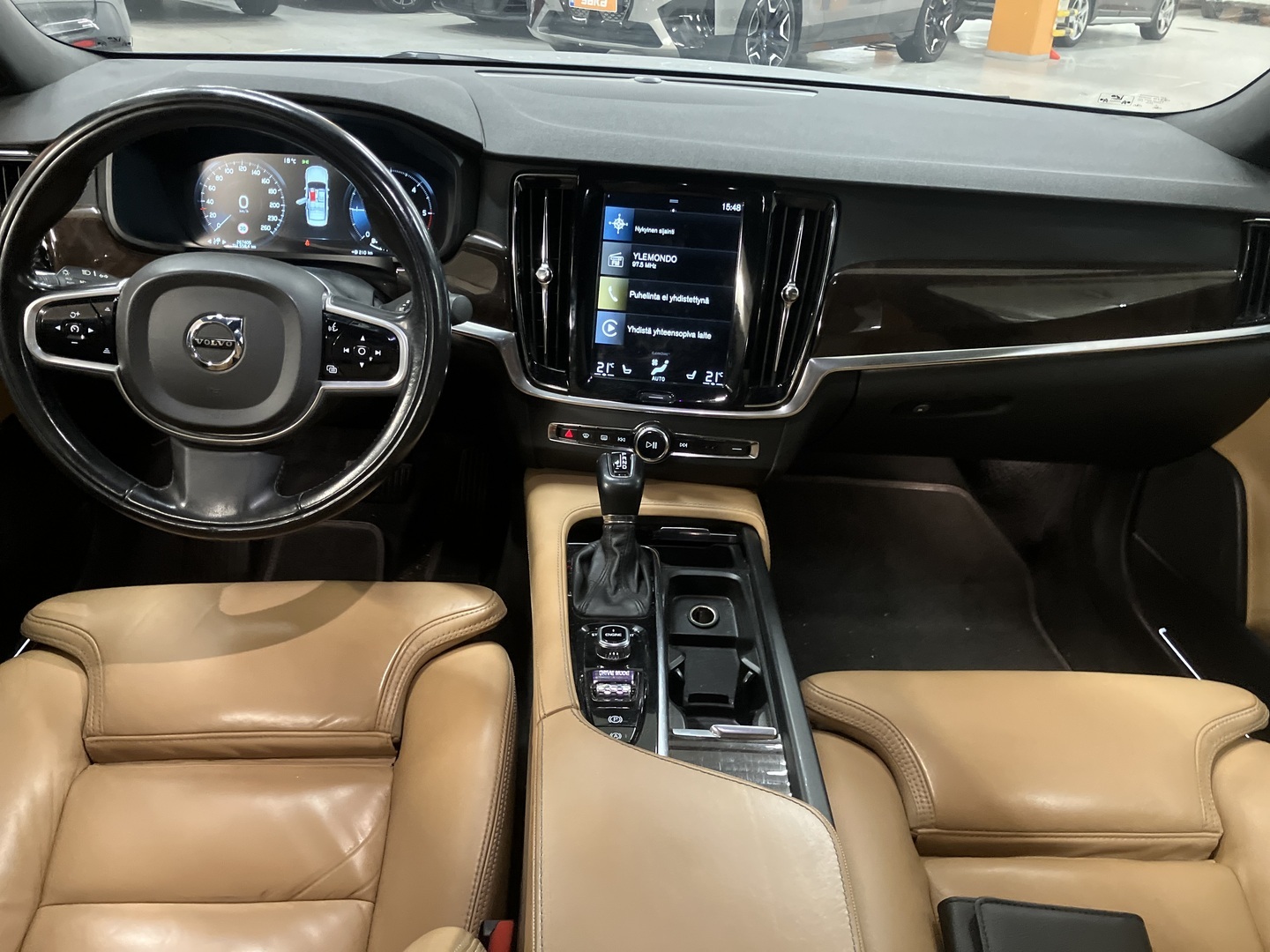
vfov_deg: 49.7
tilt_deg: -27.6
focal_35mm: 28
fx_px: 1027
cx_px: 635
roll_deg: -2.0
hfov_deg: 63.4
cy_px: 476
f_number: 1.8
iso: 500
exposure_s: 1/25
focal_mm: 3.99
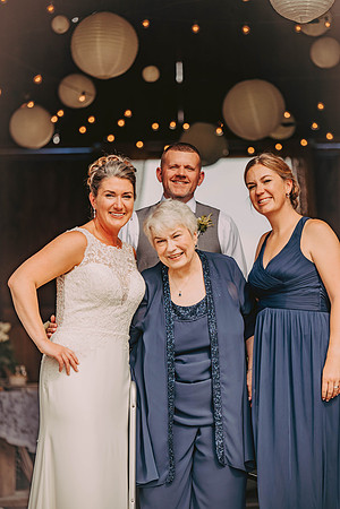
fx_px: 1912
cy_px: 254
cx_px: 170
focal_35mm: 135
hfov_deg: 10.2
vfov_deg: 15.2
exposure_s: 1/2000
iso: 200
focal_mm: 135
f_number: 2.8
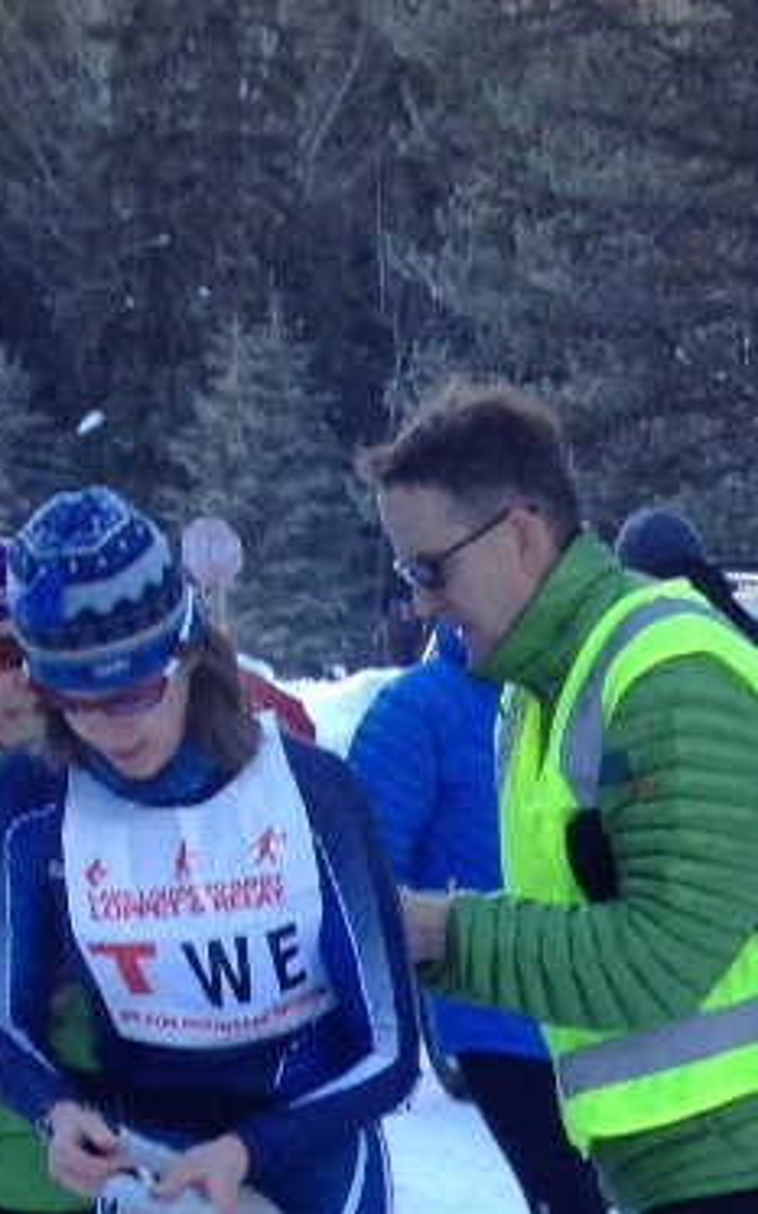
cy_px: 2103
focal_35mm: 143
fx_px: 4728
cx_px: 1677
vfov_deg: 13.3
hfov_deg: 8.5
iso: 50
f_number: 2.4
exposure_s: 1/121
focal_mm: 4.28
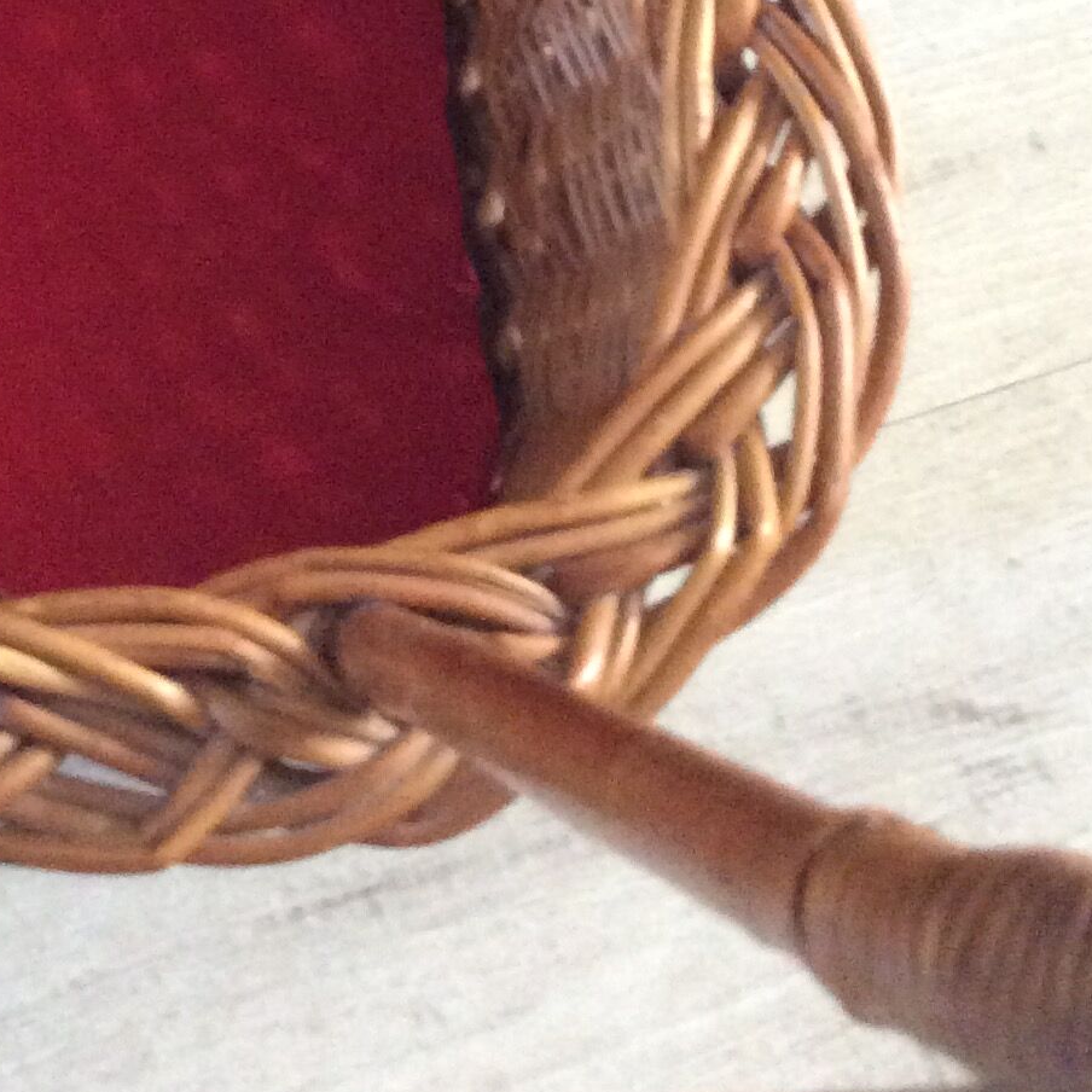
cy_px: -407
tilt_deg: -57.5
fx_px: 2891
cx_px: -27
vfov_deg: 19.4
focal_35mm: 81
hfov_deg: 20.6
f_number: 2.4
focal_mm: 3.3
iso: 320
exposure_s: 1/25
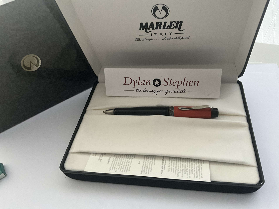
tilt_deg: -45.8
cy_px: 104
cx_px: 140
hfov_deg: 61.7
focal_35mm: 29
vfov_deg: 48.2
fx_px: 234
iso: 125
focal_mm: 3
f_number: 1.8
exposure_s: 1/60
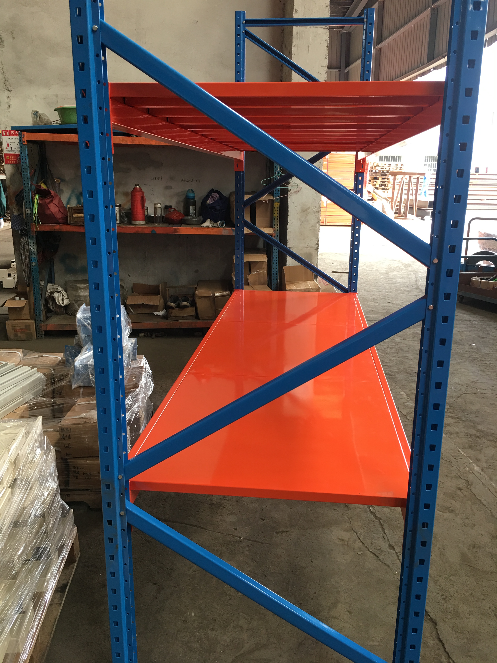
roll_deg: -1.4
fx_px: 555
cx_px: 248
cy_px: 332
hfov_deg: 48.2
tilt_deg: -12.9
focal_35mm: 29
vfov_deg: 61.7
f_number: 2.2
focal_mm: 4.15
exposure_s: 1/33
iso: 32
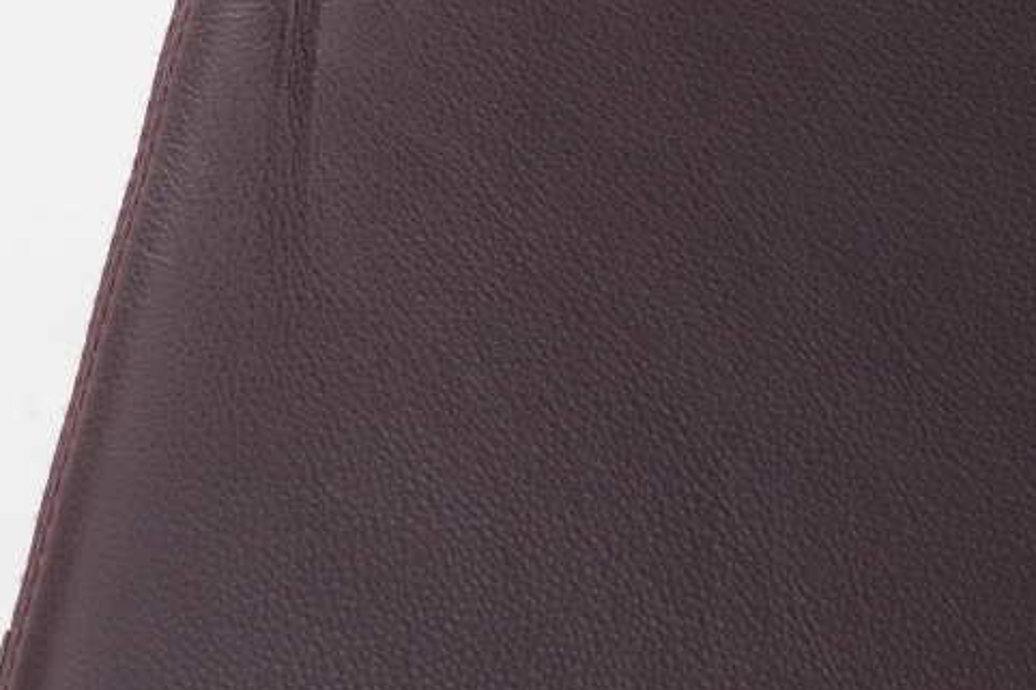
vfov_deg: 10.3
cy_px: -88
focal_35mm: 132
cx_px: 391
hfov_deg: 15.5
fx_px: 3797
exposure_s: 1/90
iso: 800
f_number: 5
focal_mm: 35
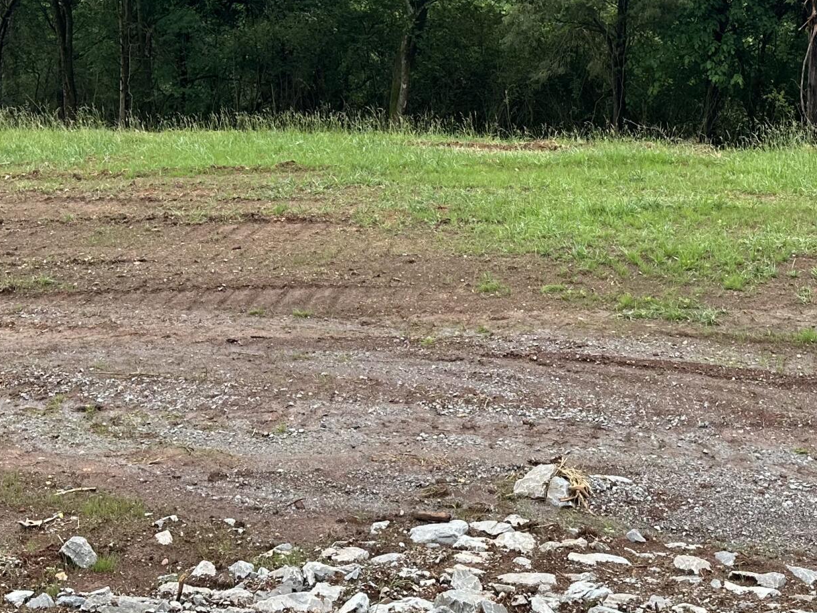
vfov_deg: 24.5
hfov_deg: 32.6
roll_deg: -2.5
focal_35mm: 59
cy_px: 146
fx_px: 1393
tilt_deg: -7.6
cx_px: 472
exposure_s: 1/1639
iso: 80
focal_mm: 6.86
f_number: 1.78
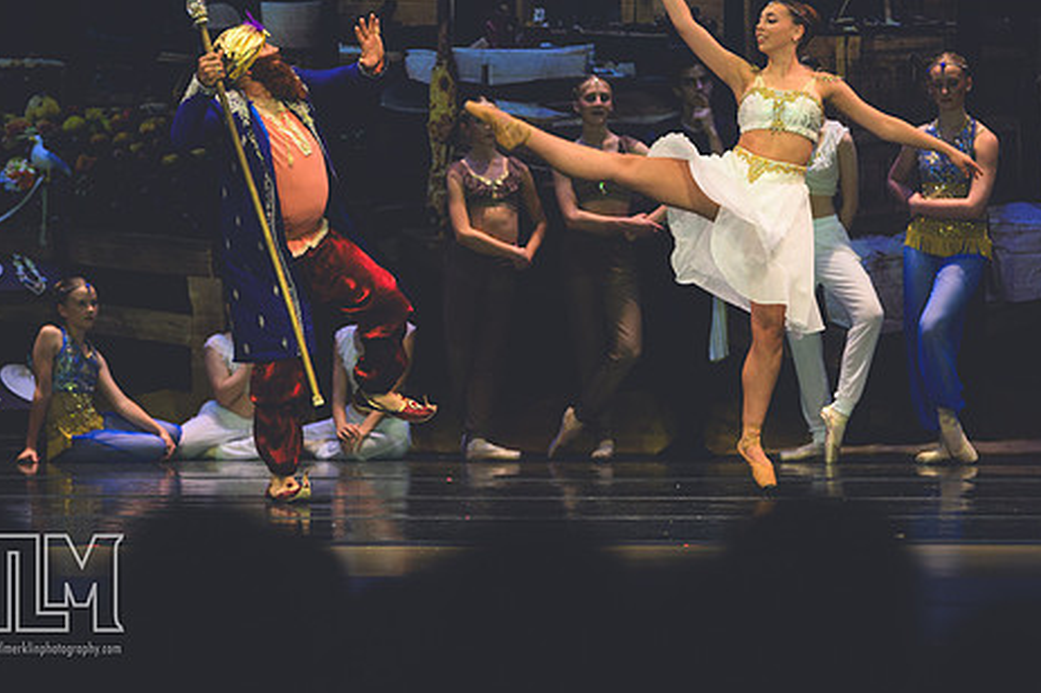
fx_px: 8148
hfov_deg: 7.3
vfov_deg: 4.9
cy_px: 324
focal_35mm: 282
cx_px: 533
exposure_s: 1/500
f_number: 2.8
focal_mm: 150
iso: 1000
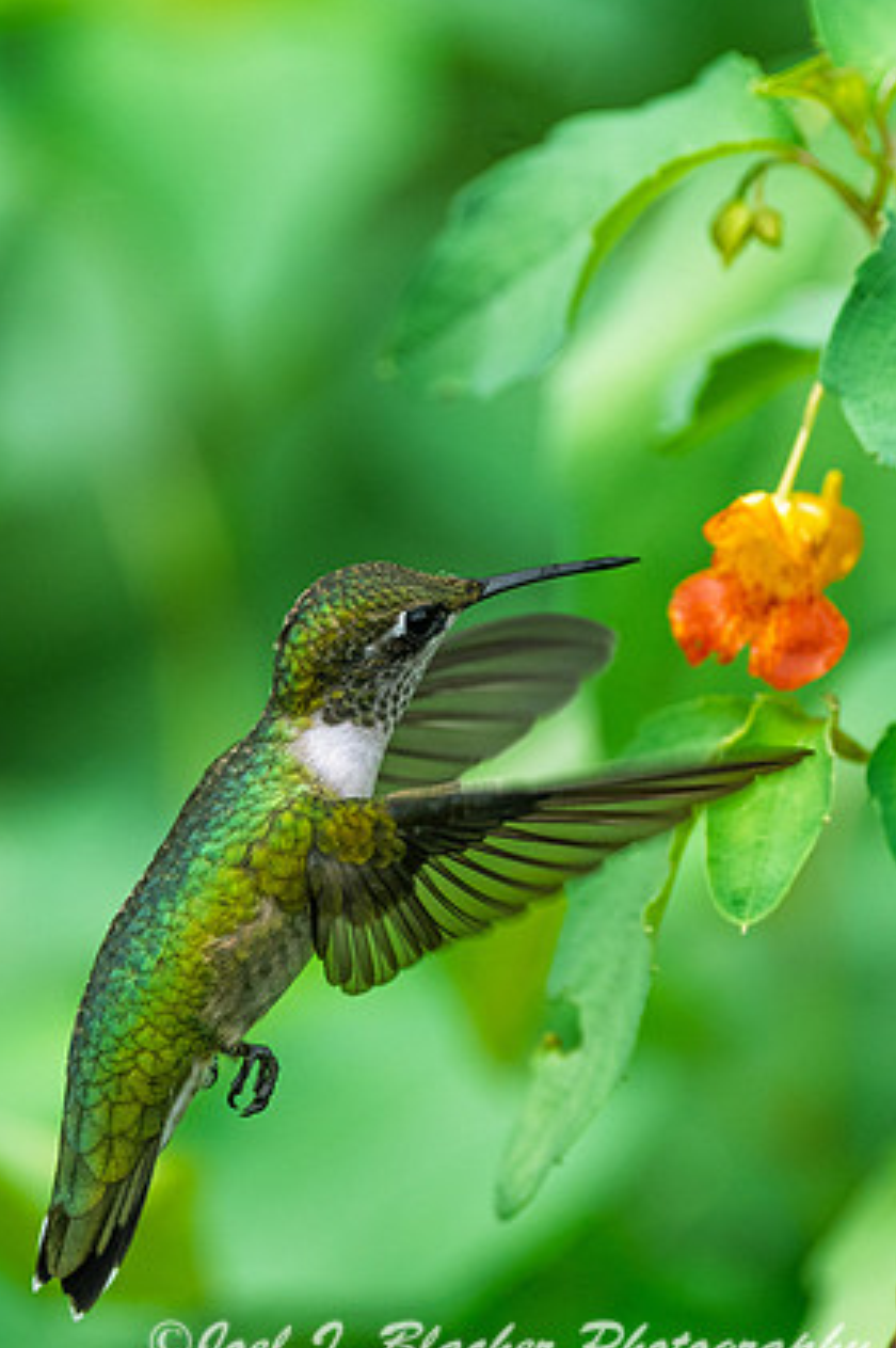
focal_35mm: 535
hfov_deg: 2.6
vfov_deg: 3.9
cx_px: 429
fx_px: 20005
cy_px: 711
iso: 450
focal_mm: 500
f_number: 5.6
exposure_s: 1/1250
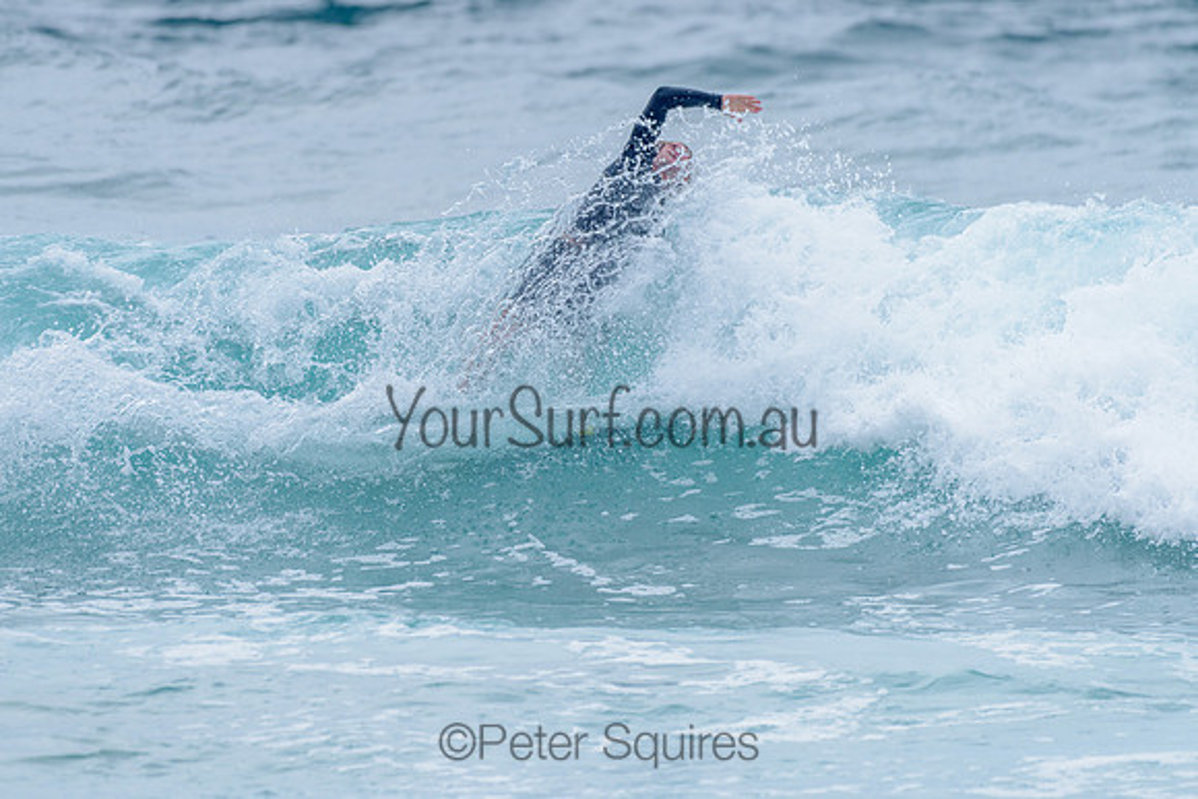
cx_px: 591
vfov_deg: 2.2
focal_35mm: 613
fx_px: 20397
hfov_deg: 3.4
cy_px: 309
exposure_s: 1/2000
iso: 180
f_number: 5.6
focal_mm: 500
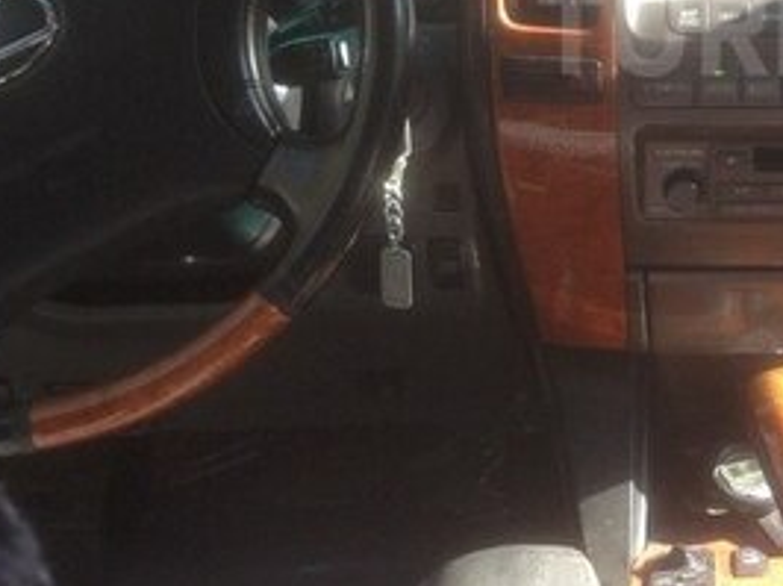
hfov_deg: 22.6
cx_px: 839
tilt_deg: -10.0
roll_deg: +0.2
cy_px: 31
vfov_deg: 17.6
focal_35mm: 82
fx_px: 1853
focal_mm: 4.12
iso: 80
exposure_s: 1/120
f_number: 2.4
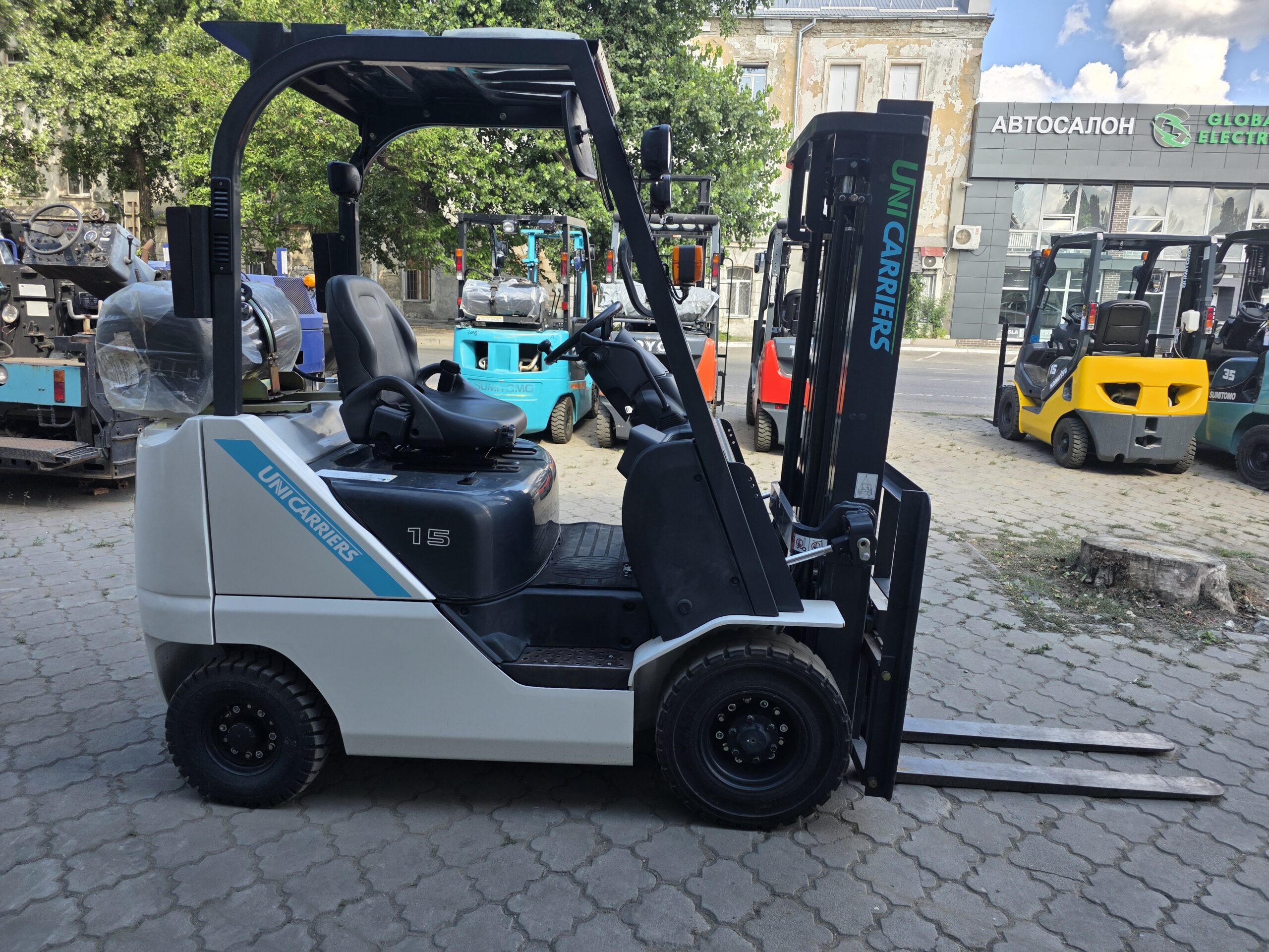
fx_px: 843
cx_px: 634
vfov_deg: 58.9
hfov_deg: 73.9
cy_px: 476
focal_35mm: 23
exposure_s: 1/359
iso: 40
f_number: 1.7
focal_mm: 6.3
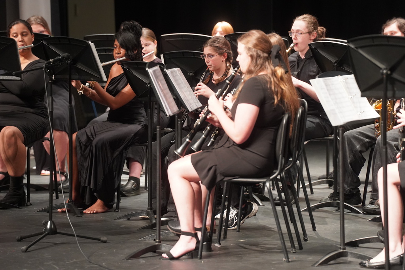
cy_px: 135
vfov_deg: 7.6
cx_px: 202
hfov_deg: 11.4
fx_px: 2025
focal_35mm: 180
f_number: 4
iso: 5000
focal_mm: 180
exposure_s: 1/200
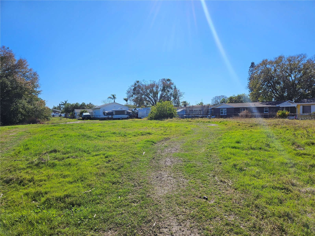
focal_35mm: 23
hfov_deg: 73.9
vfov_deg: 58.9
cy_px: 118
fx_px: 209
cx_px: 158
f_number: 1.8
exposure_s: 1/3589
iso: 25
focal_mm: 5.4
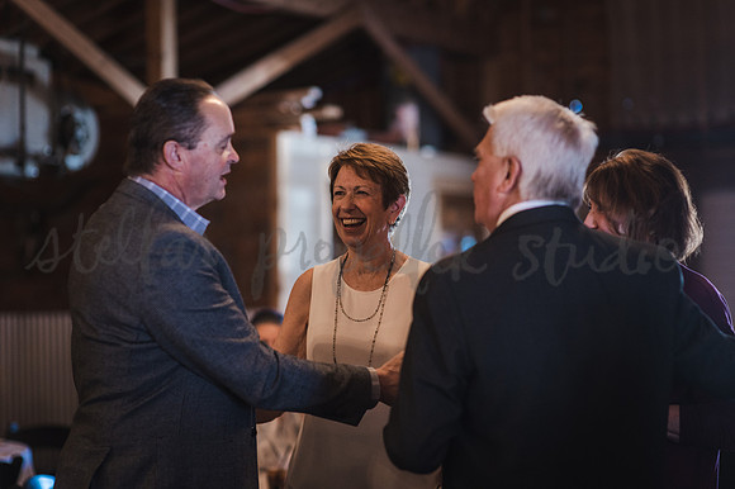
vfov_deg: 16.1
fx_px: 1734
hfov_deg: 23.9
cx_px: 368
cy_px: 244
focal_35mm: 85
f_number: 2
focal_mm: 85
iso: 1600
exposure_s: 1/200
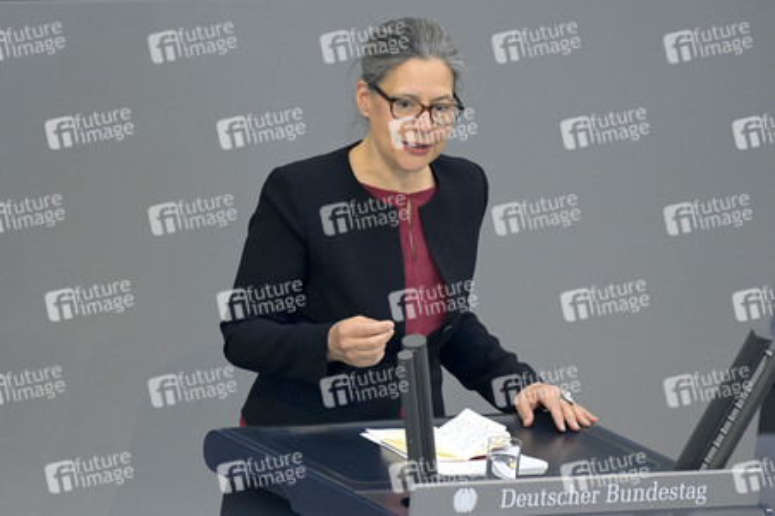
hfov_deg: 4.9
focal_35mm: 420
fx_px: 9035
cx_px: 388
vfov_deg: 3.3
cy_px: 258
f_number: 5.6
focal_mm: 420
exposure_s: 1/400
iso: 8000
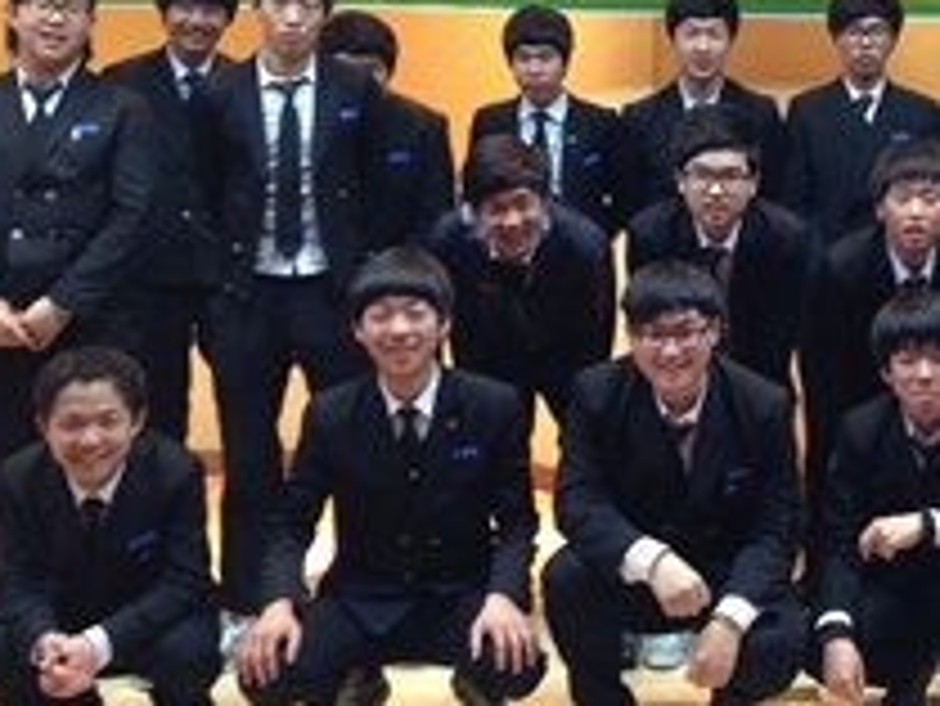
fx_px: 1820
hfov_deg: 28.3
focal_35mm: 67
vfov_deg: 21.9
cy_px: 234
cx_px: 765
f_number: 2.4
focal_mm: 4.28
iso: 400
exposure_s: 1/20
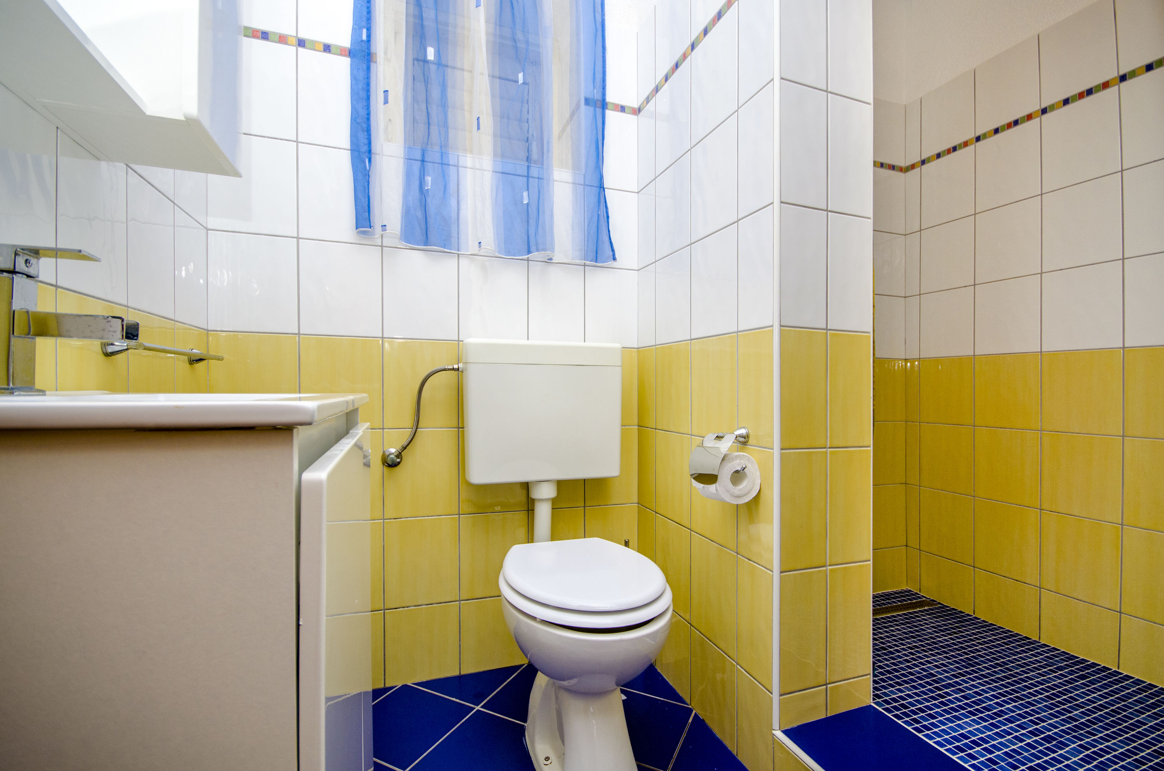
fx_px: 484
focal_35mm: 15
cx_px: 582
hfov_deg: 100.5
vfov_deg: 77.1
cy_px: 386
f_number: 7.1
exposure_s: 1/80
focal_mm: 10
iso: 320
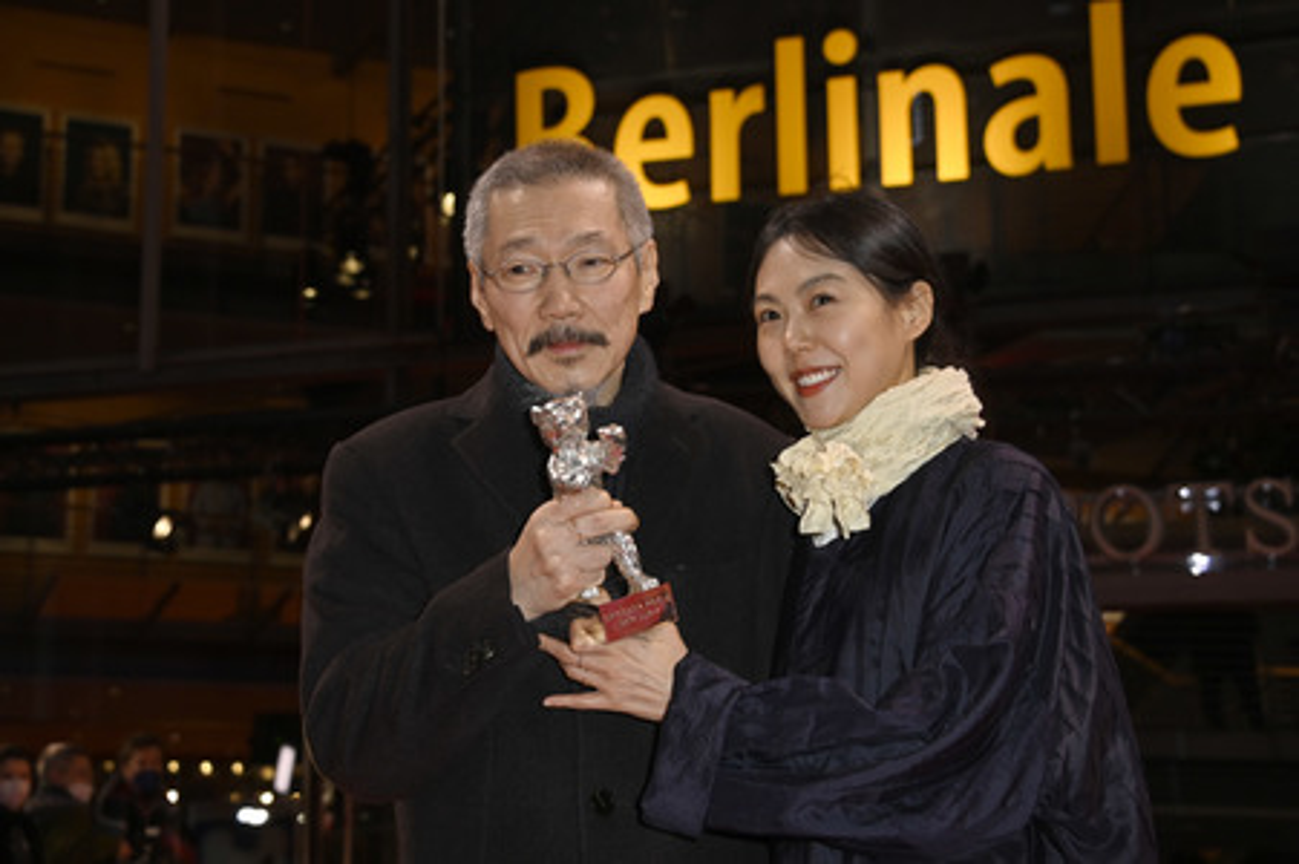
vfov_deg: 23.3
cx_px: 650
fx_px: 2091
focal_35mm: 58
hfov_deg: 34.5
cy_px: 432
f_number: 5.6
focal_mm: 58
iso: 1250
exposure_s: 1/250
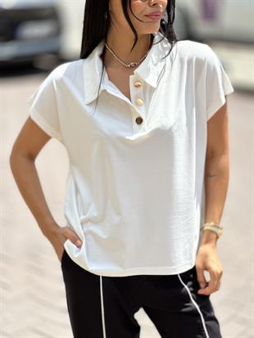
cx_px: 127
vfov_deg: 25.3
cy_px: 169
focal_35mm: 77
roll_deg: +0.5
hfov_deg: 19.1
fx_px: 753
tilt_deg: -14.7
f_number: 2.8
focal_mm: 9
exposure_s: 1/727
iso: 32
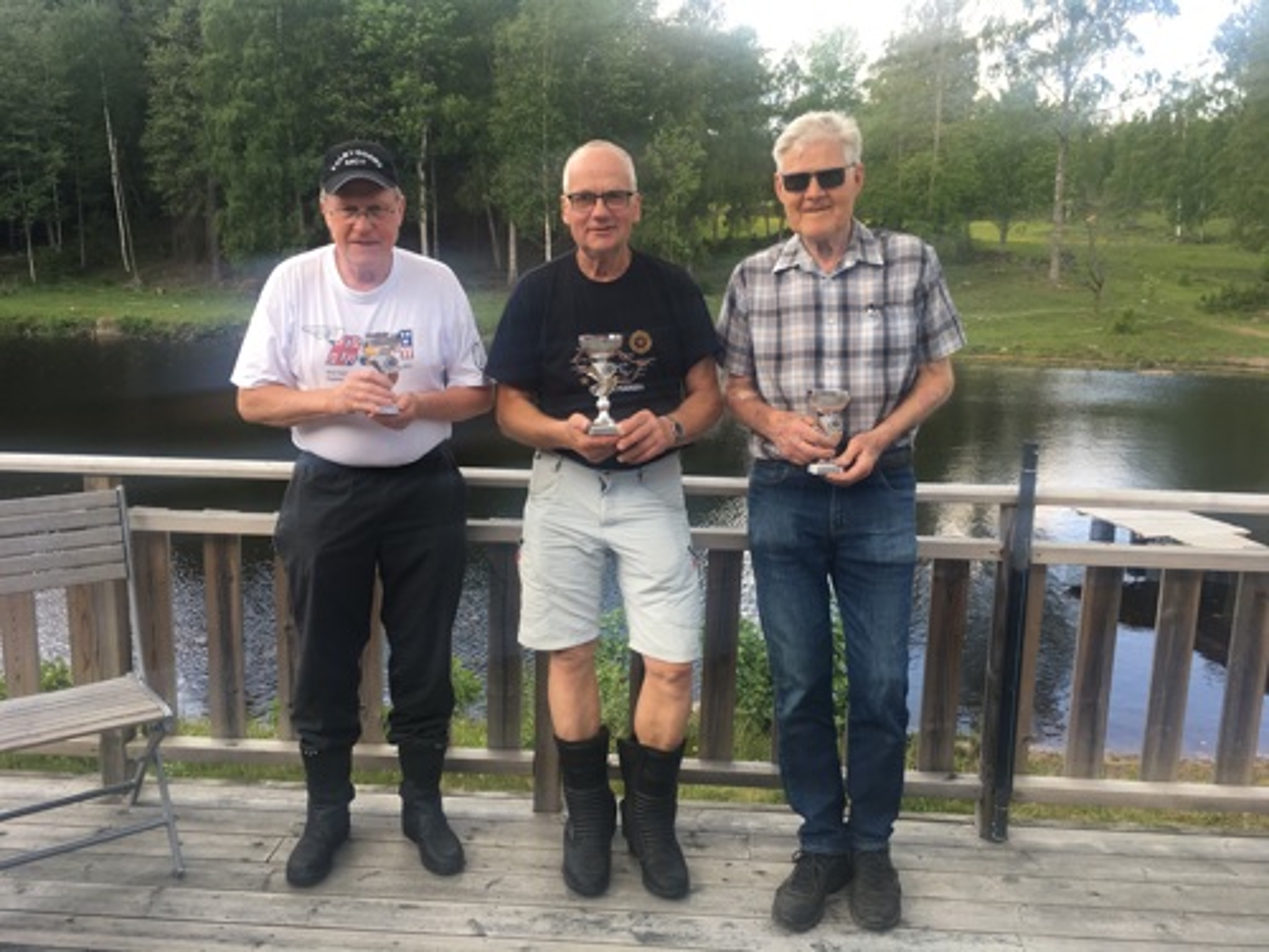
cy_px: 476
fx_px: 1063
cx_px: 634
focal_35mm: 29
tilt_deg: -12.0
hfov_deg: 61.7
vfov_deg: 48.2
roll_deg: -0.6
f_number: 2.2
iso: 25
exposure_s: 1/153
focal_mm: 4.15
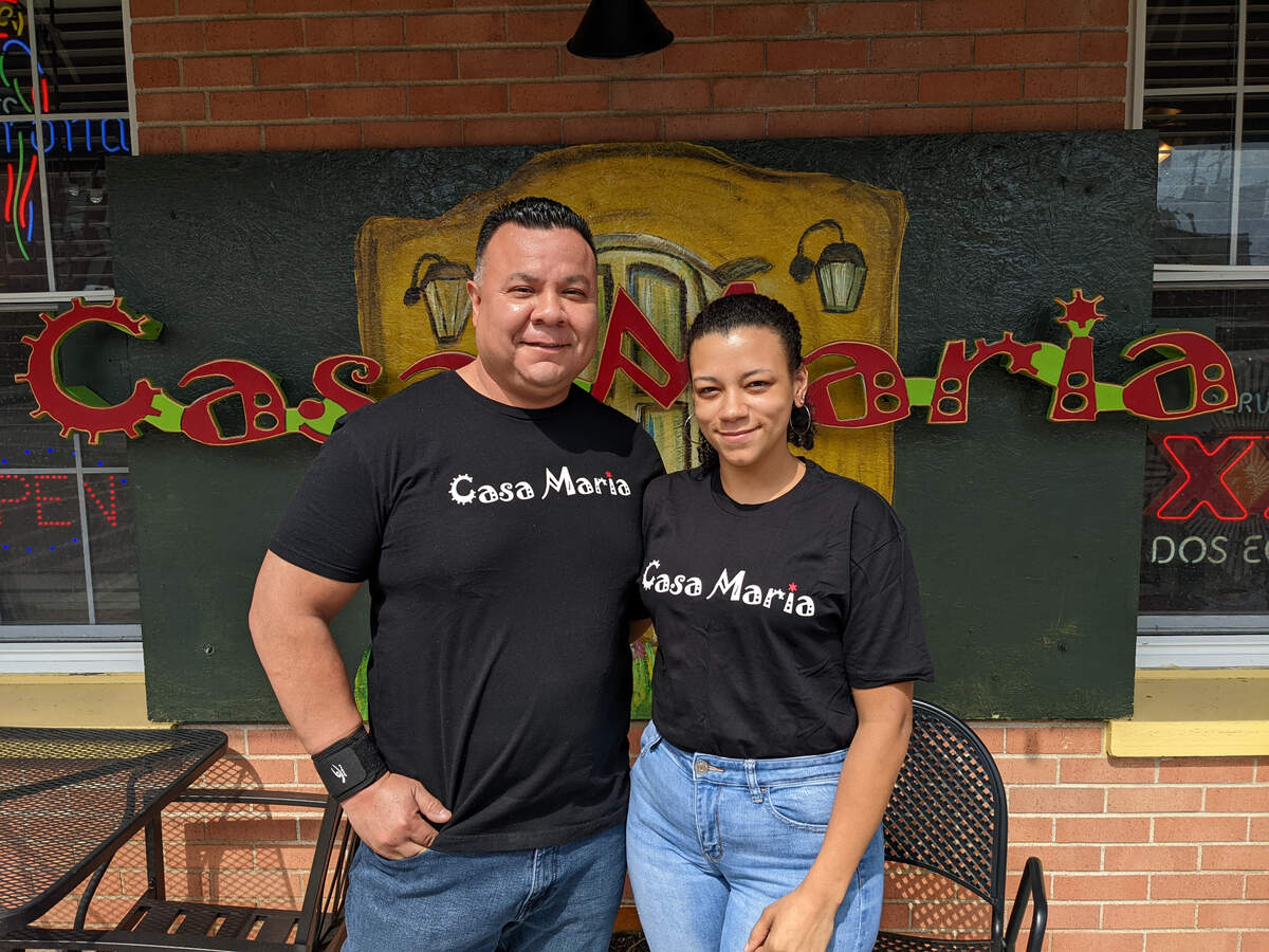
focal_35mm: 27
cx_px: 634
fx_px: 990
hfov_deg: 65.3
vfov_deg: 51.4
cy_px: 476
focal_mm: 4.38
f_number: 1.73
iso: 50
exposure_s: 1/2132
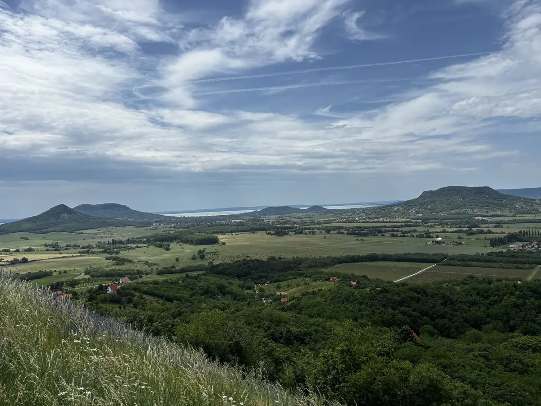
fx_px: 406
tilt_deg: -0.7
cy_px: 203
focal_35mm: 26
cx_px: 270
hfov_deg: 67.3
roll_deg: +2.3
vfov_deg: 53.1
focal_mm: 5.96
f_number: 1.6
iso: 50
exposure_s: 1/7194
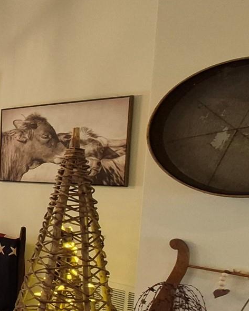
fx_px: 406
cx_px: -254
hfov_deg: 19.0
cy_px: 199
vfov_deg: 41.7
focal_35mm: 44
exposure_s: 1/60
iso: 125
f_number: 2.2
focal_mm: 1.74
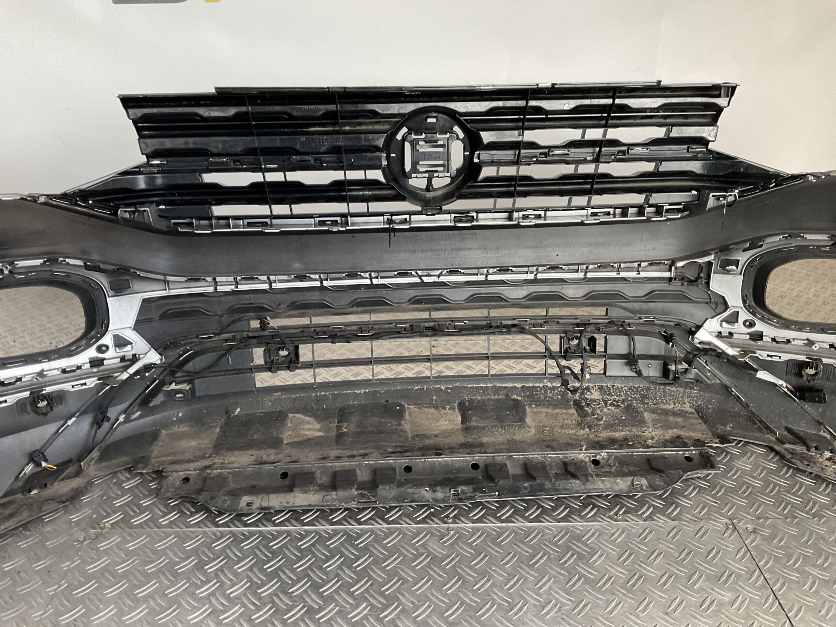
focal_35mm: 29
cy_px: 314
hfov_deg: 61.7
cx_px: 418
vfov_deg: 48.2
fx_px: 700
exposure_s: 1/60
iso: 80
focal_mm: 3
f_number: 1.8
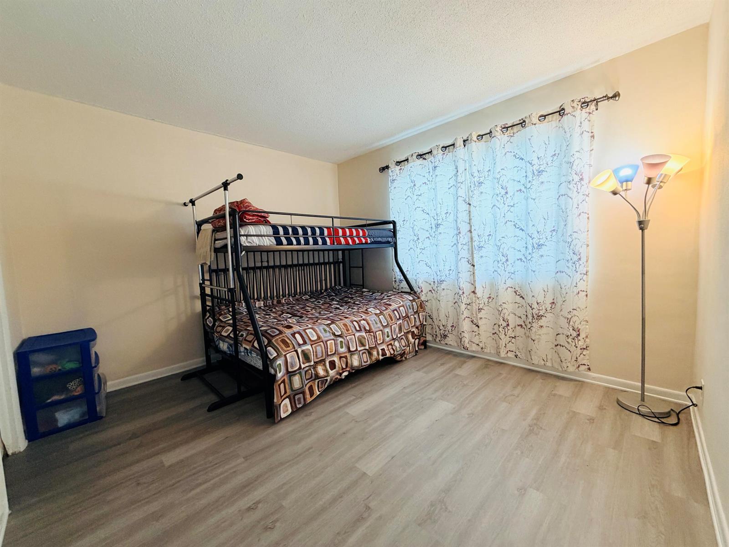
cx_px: 364
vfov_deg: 85.7
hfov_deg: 102.1
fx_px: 295
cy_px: 274
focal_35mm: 14
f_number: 2.2
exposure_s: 1/60
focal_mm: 2.22
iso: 160
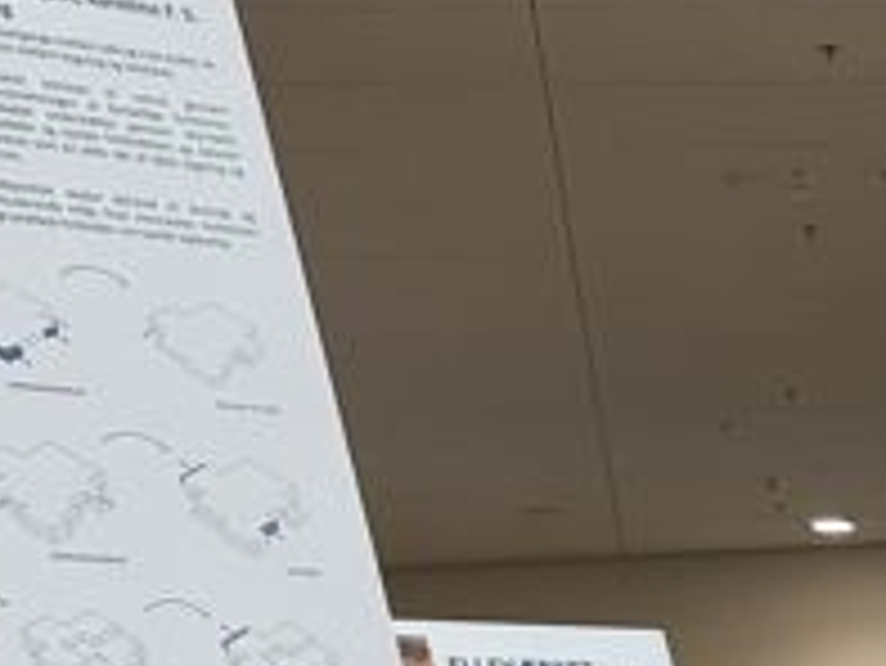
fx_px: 4328
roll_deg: +3.4
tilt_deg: -7.3
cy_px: 1629
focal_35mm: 169
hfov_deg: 10.9
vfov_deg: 8.1
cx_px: 1583
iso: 80
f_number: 1.6
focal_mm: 5.96
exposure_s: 1/100
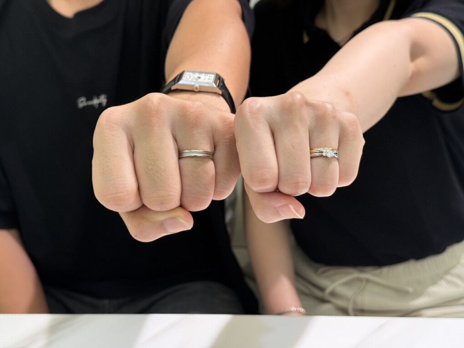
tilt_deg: -20.9
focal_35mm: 48
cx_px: 232
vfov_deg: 30.3
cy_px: 174
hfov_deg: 39.7
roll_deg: +0.3
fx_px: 643
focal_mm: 6.76
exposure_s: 1/120
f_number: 1.78
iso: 100
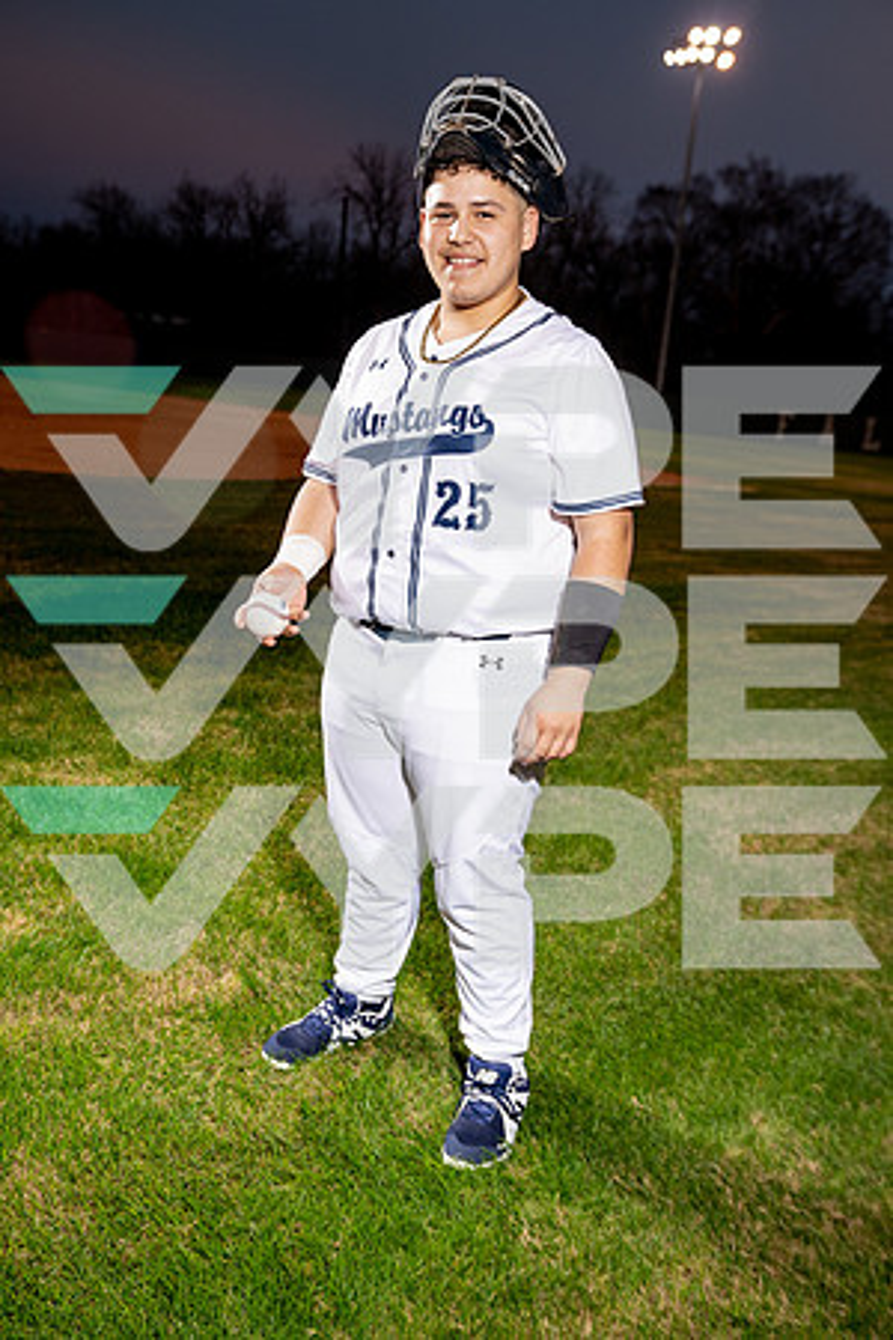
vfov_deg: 49.6
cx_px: 446
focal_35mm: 39
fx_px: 1451
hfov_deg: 34.2
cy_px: 670
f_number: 4
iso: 400
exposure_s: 1/250
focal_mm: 39
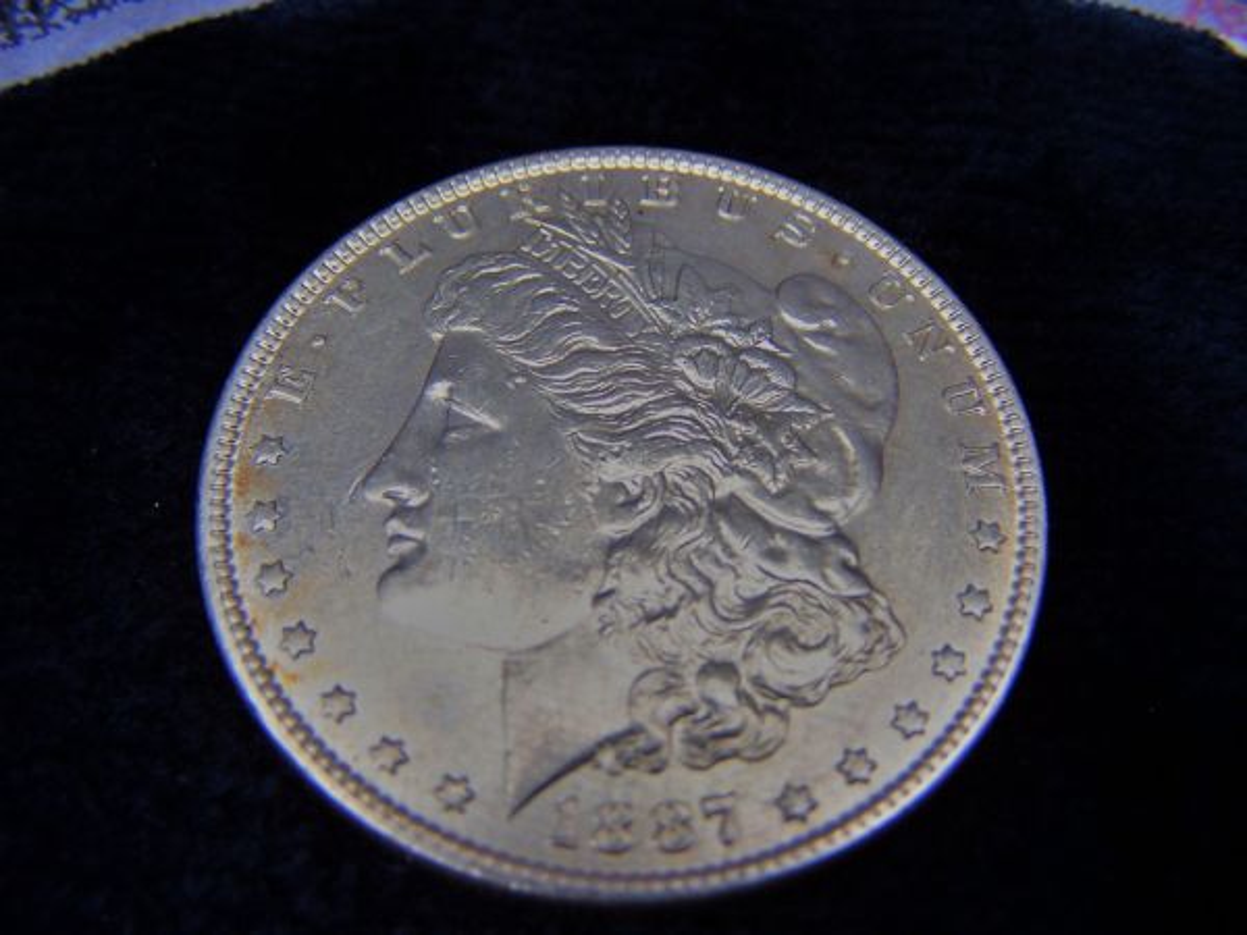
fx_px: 1369
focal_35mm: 38
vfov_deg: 37.7
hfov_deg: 49.0
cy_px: 468
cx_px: 624
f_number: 2.8
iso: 80
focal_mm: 6.3
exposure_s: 1/60
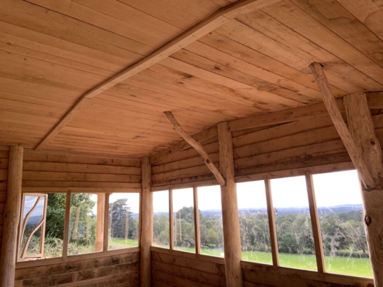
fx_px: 288
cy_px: 144
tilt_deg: +13.5
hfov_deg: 67.3
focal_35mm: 26
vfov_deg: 53.1
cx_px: 192
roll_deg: +2.4
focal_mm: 4.25
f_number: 1.8
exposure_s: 1/121
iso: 25
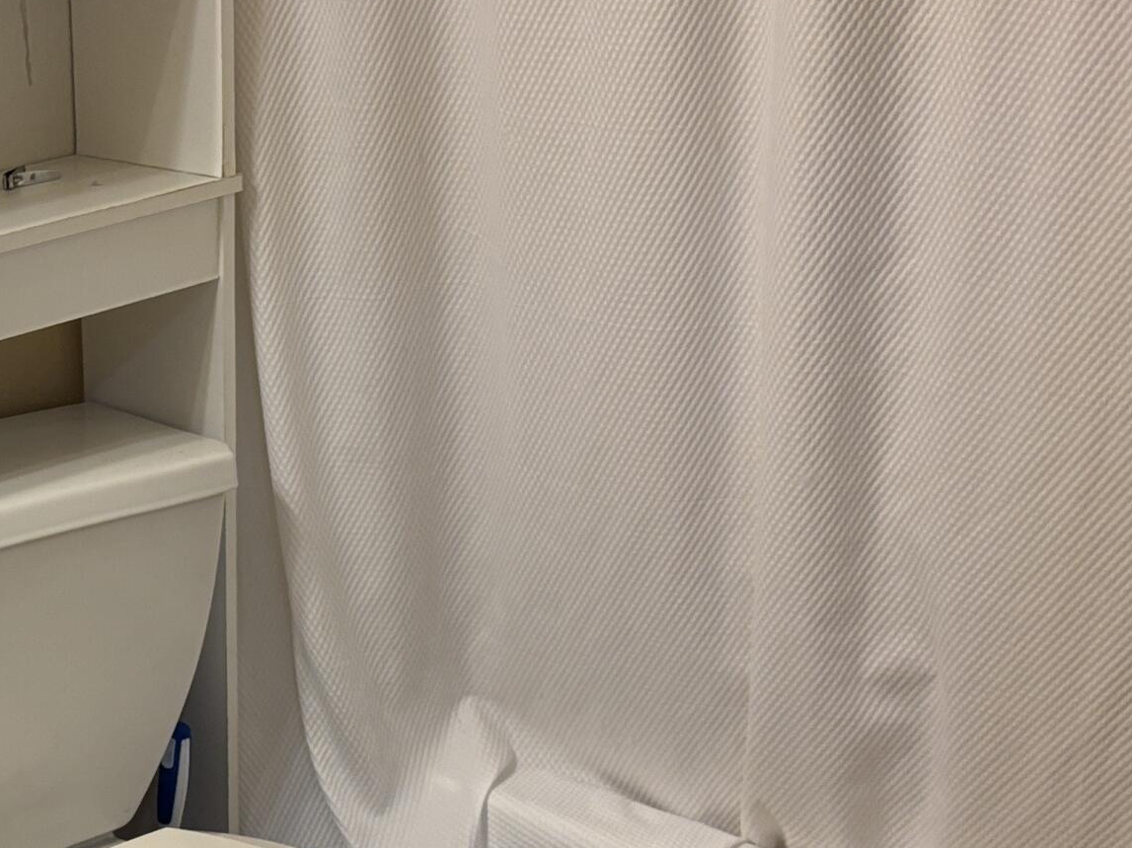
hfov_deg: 26.8
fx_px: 2223
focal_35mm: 68
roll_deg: +3.7
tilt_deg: -24.8
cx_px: -35
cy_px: 719
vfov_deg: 21.3
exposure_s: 1/120
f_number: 1.6
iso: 125
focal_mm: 5.96
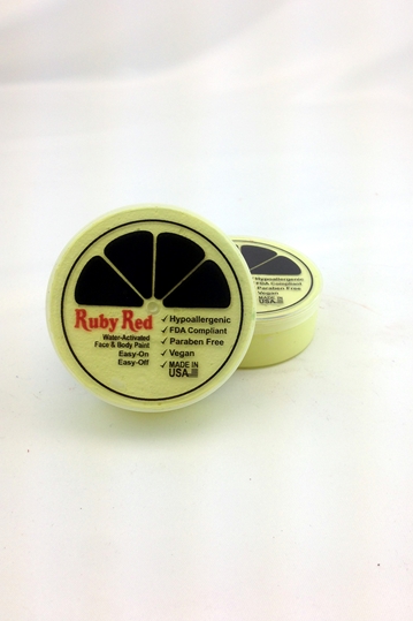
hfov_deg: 37.8
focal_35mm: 35
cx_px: 235
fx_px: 603
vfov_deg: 54.4
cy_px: 310
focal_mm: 4.12
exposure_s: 1/187
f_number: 2.4
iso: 50
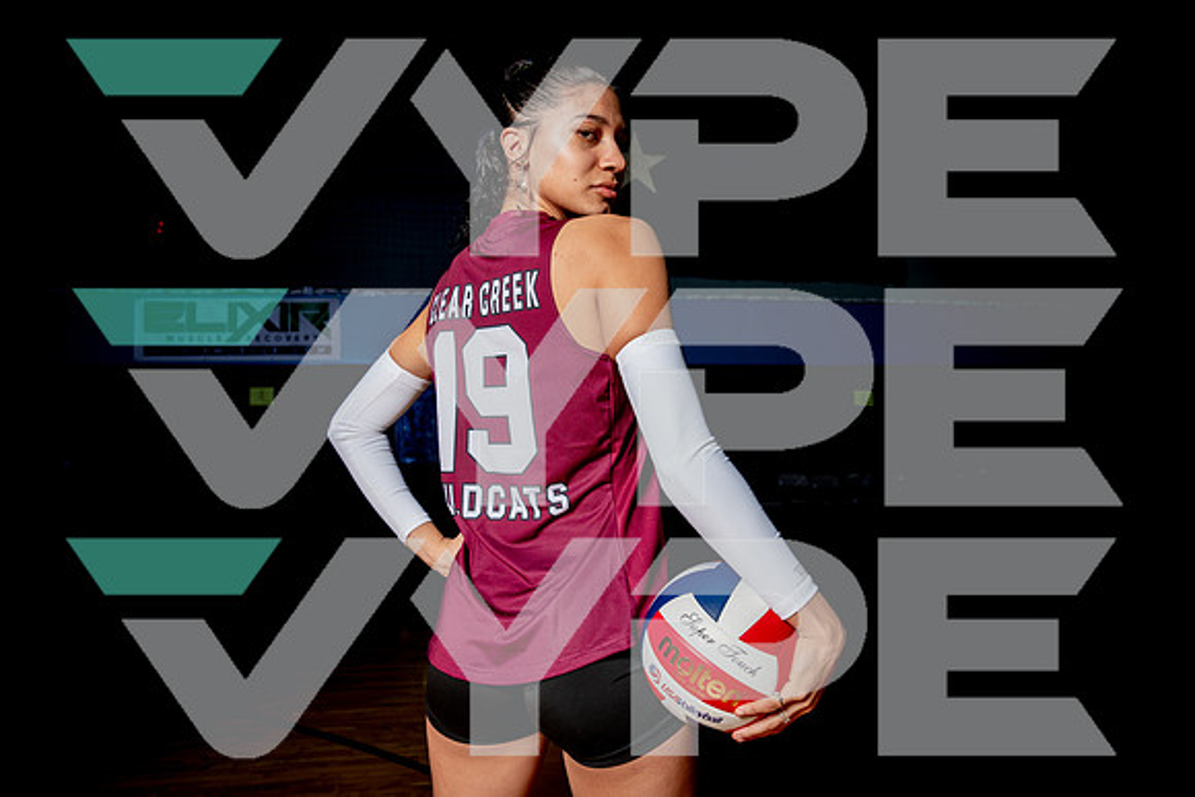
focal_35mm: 25
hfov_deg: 70.8
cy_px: 398
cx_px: 598
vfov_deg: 50.7
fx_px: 841
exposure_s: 1/200
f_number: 4.5
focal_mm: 25
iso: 250
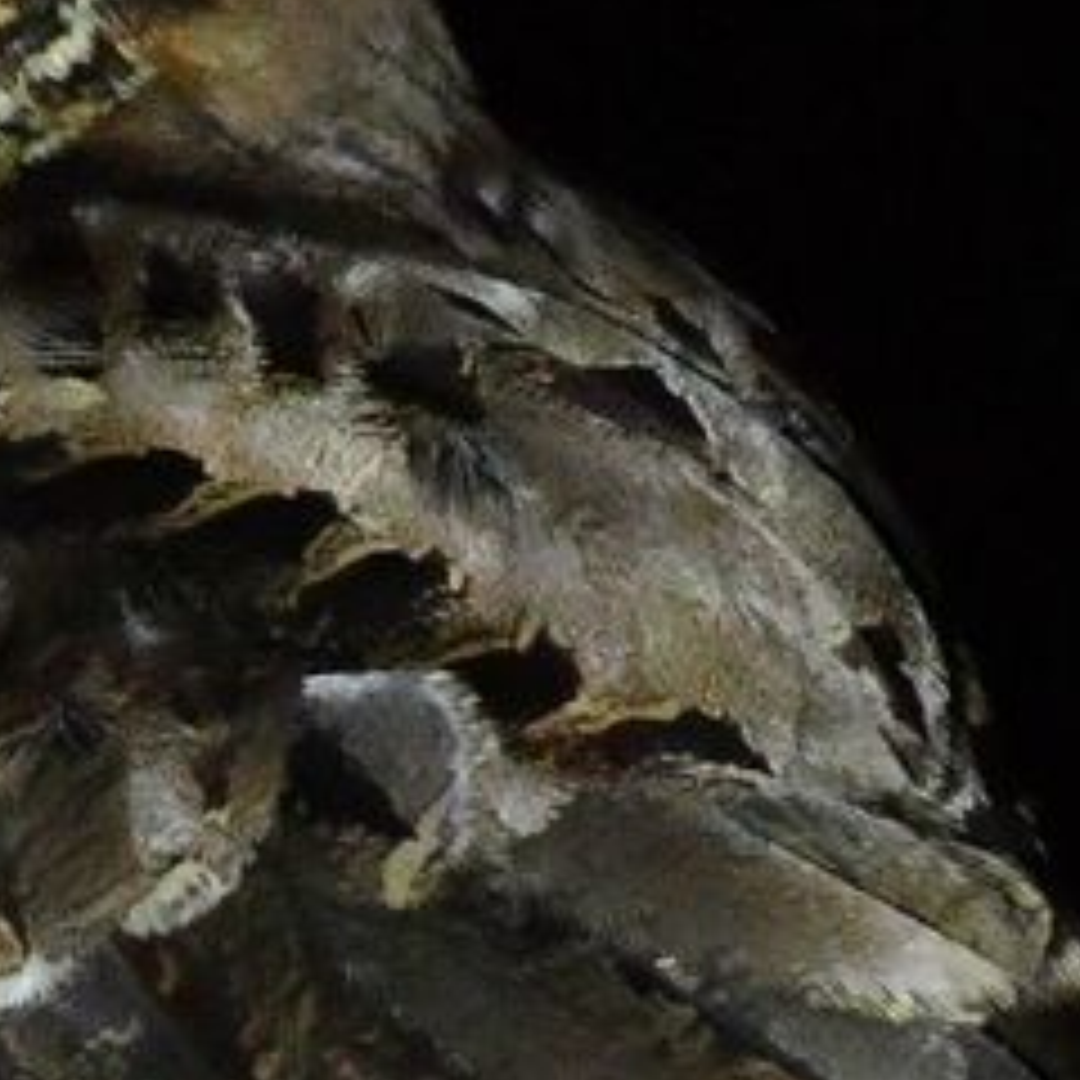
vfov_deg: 0.4
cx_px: 194
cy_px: 716
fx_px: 149805
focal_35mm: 4244
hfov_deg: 0.4
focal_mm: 500
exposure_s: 1/200
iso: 3200
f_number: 5.6
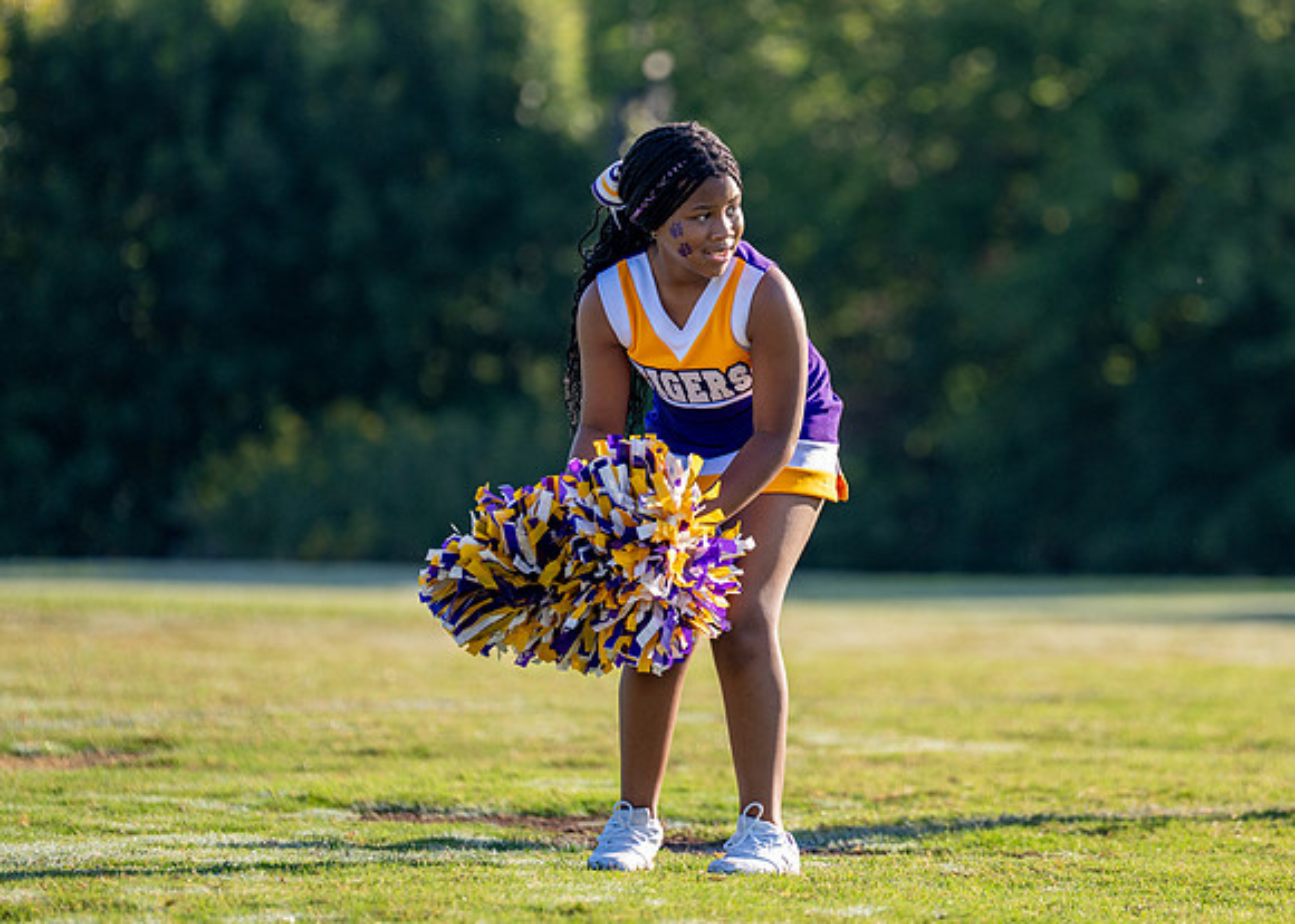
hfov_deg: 8.9
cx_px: 819
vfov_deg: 6.4
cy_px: 419
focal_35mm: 225
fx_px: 8290
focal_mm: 165
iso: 400
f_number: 2.8
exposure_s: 1/2000
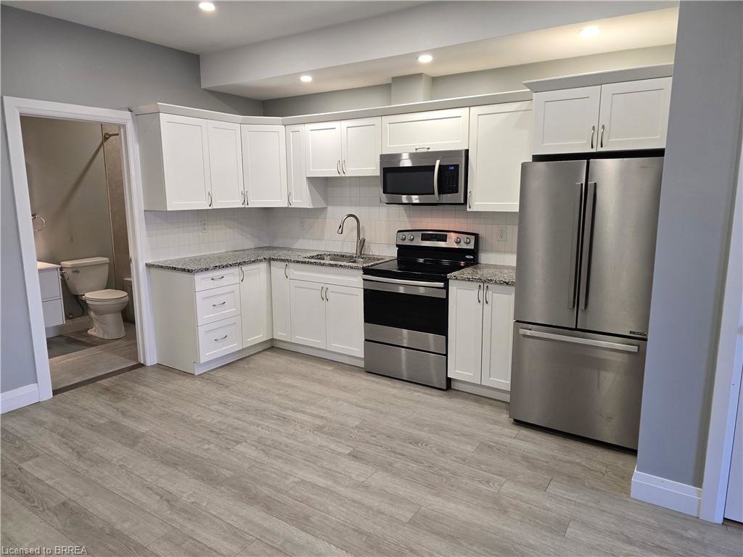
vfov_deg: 58.9
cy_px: 278
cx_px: 372
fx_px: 494
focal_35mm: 23
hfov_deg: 73.9
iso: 200
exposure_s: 1/120
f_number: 1.7
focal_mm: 6.3
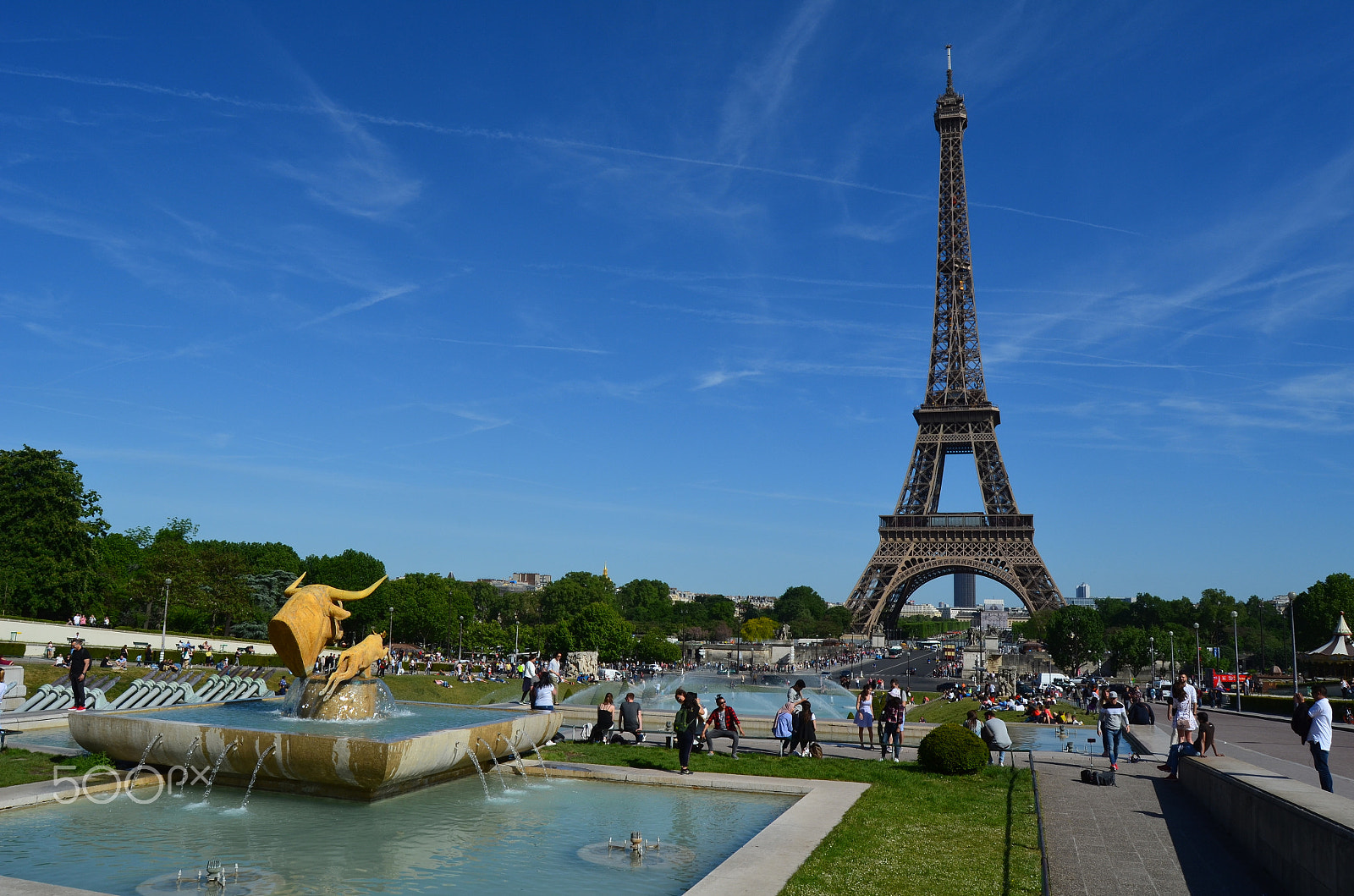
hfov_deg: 67.5
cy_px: 448
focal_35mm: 27
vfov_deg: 47.7
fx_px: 1013
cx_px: 677
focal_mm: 18
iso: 180
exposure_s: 1/500
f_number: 11
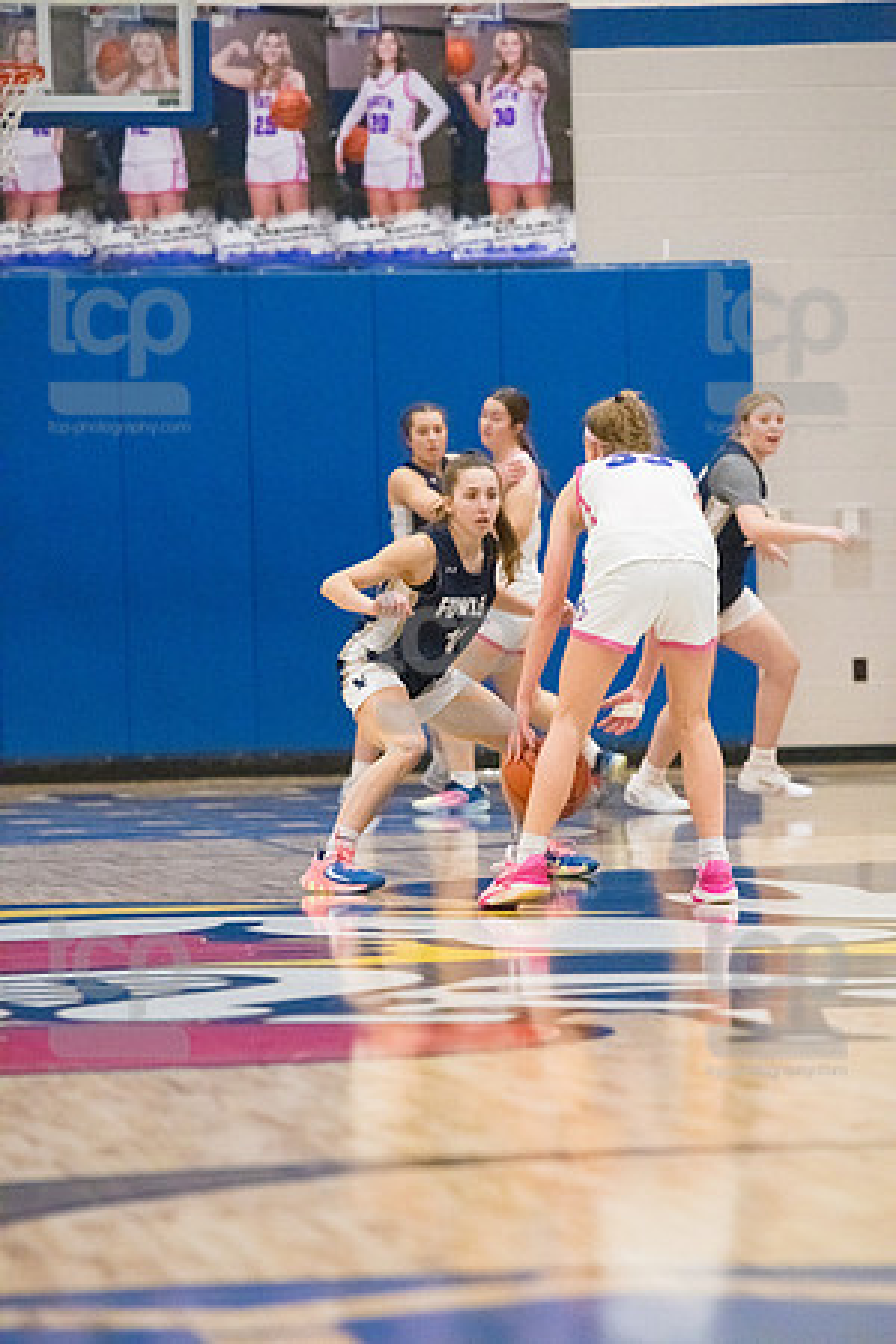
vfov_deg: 10.3
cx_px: 448
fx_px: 7466
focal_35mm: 200
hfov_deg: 6.9
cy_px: 672
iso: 10000
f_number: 4.5
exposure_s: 1/1600
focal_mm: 200
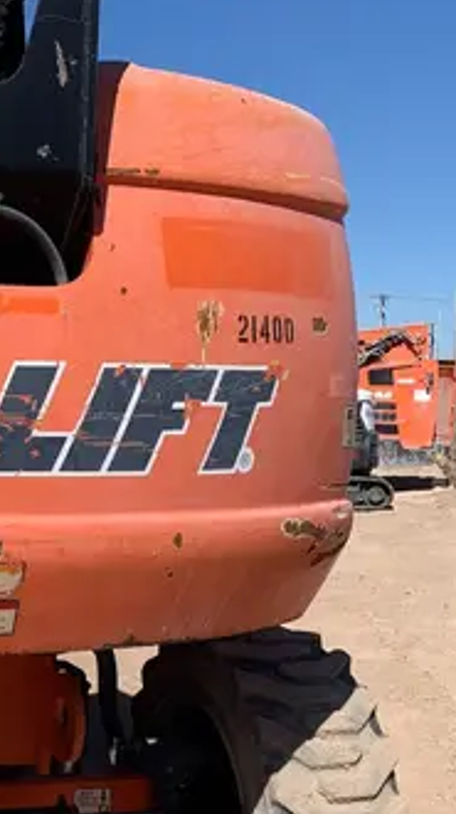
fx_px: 1358
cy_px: 534
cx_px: -155
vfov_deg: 33.1
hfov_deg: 17.7
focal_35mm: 63
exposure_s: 1/3650
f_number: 1.8
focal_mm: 4.25
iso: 25
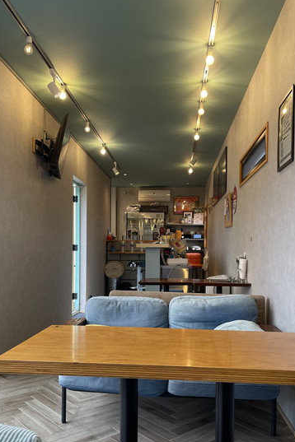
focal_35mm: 31
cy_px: 254
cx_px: 143
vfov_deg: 60.0
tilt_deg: +0.9
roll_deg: +0.1
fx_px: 381
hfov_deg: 42.3
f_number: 1.6
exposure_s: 1/120
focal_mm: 5.1
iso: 125
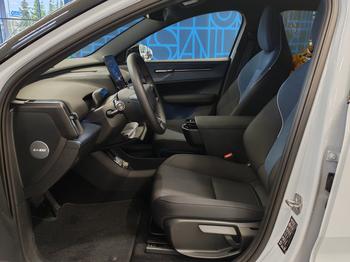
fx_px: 324
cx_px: 175
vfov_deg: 44.2
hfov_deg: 56.8
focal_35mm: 32
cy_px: 131
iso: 1000
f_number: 1.9
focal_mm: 6.12
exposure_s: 1/100
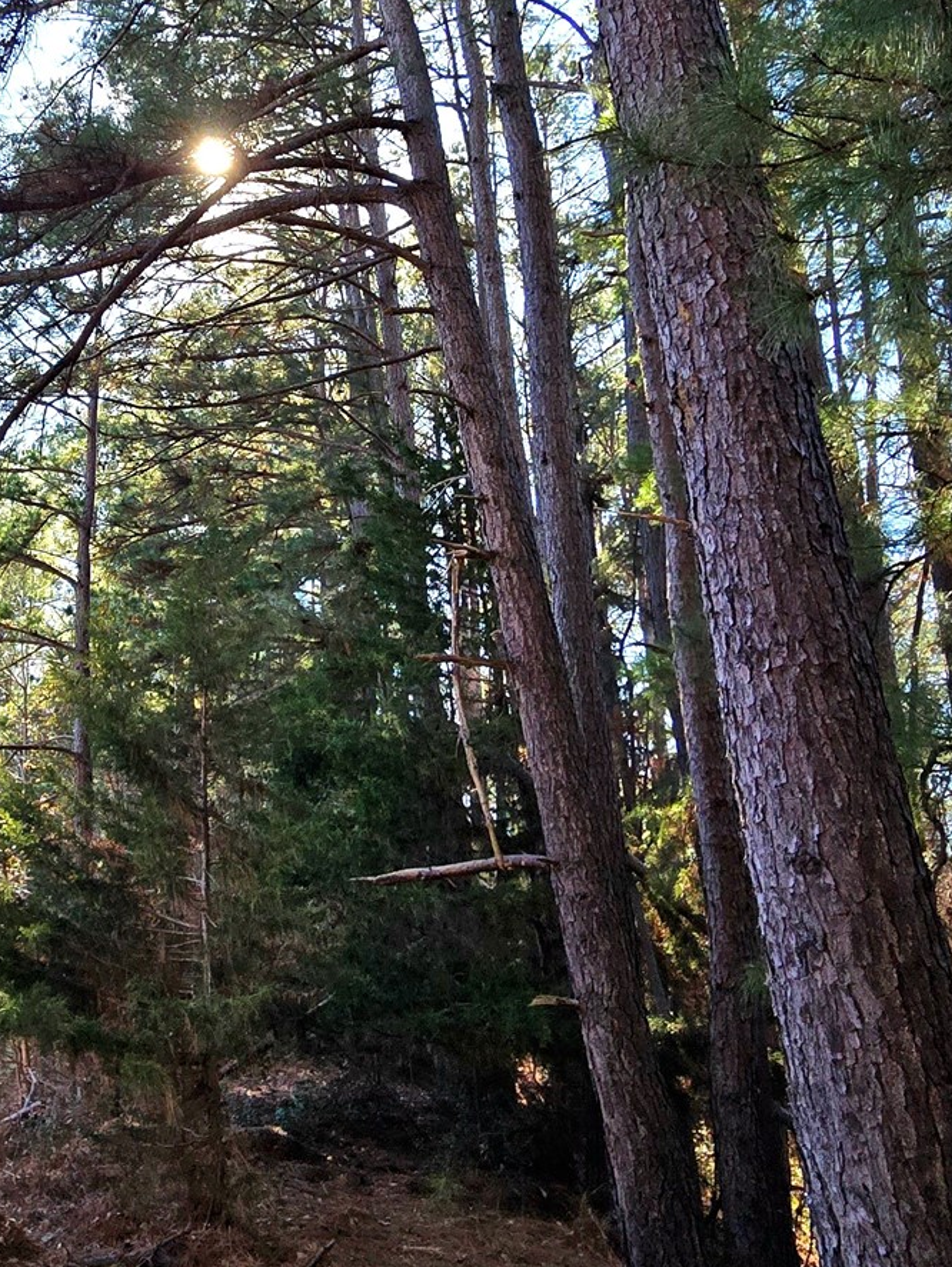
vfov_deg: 59.1
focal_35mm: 30
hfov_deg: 43.6
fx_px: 1099
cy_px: 469
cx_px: 133
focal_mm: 2.2
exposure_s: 1/556
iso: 50
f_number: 2.2
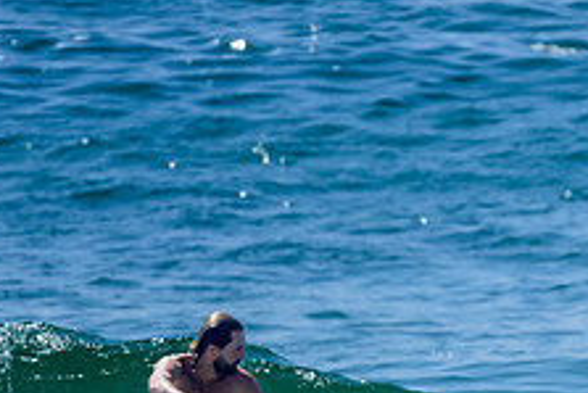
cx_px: 324
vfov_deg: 0.7
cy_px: 471
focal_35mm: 2084
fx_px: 34060
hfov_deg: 1.0
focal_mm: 800
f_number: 6.3
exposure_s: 1/2000
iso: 180
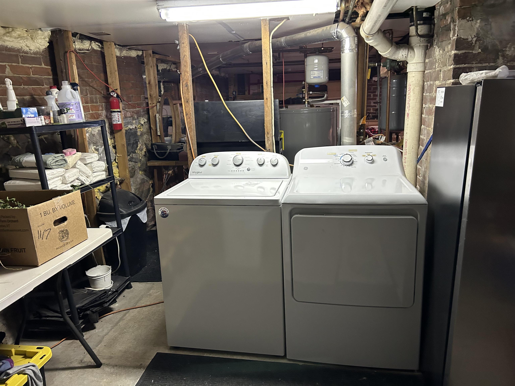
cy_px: 193
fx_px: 387
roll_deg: +1.1
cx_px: 258
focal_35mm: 26
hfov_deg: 67.3
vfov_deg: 53.1
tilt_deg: -13.3
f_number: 1.5
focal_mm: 5.7
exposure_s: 1/60
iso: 320
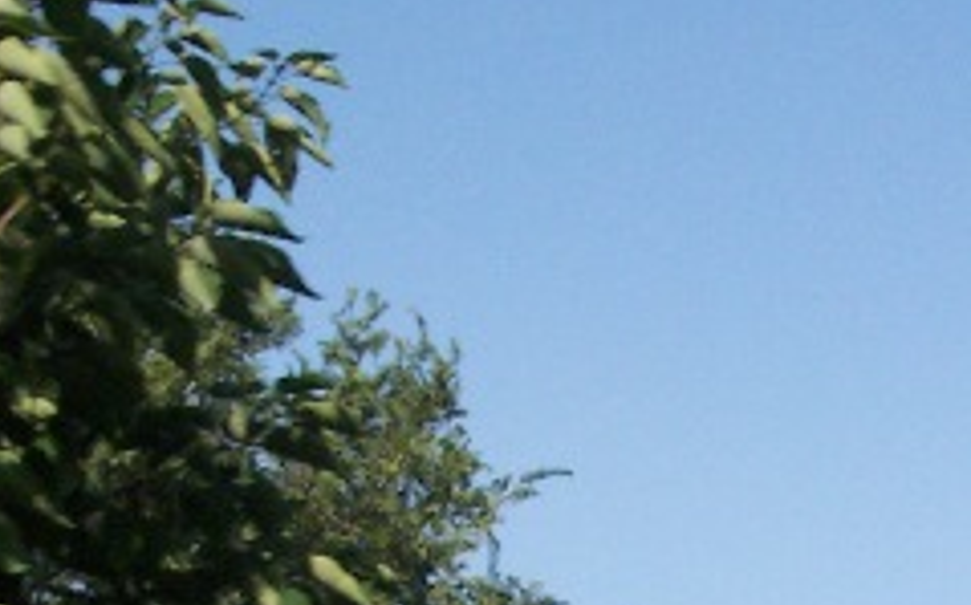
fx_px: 3570
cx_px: 813
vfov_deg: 9.5
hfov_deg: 15.4
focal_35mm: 135
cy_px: 816
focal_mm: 8
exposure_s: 1/700
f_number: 4.8
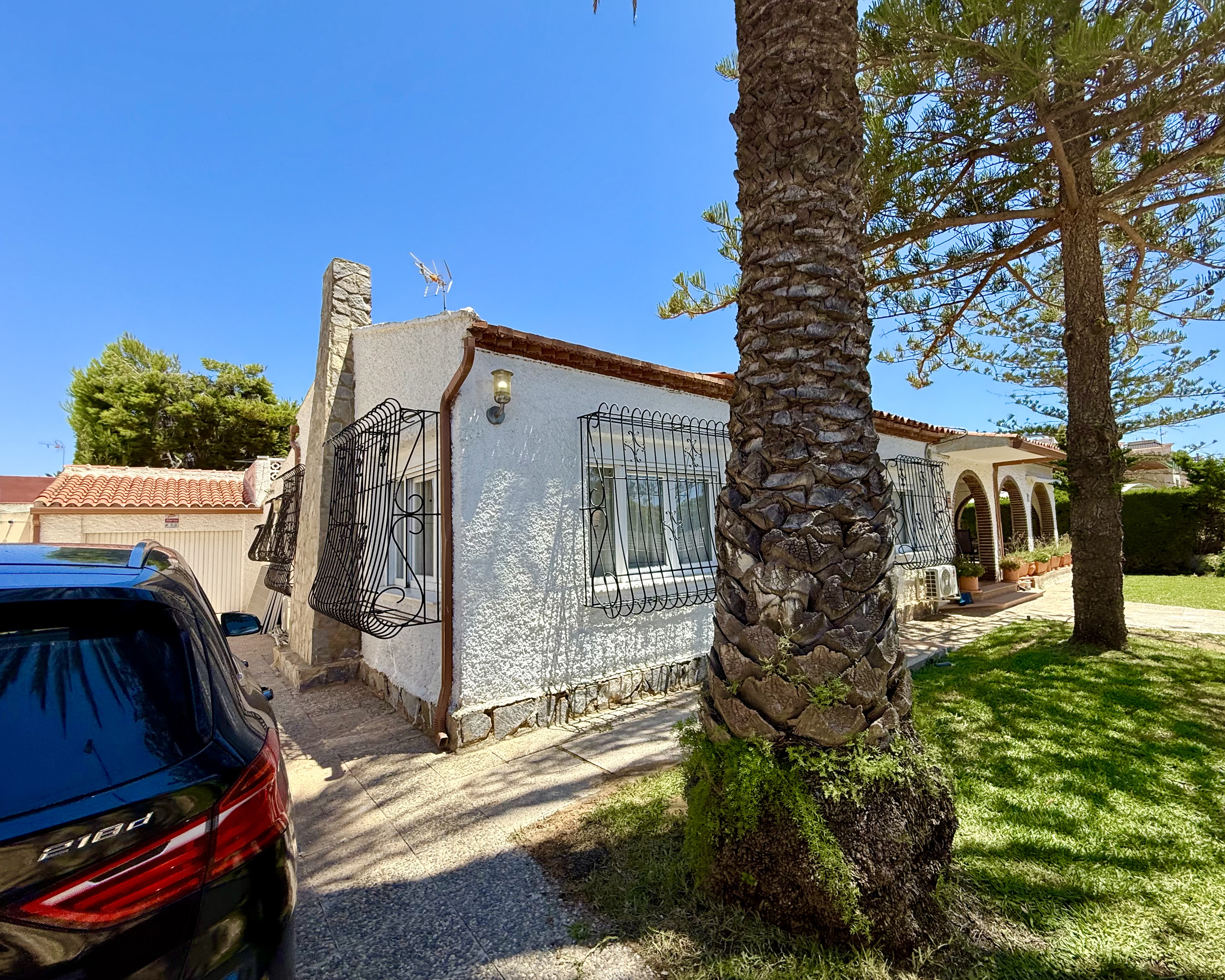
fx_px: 544
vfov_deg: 84.0
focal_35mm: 15
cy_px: 491
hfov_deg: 96.6
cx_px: 659
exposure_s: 1/1087
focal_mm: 2.22
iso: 50
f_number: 2.2
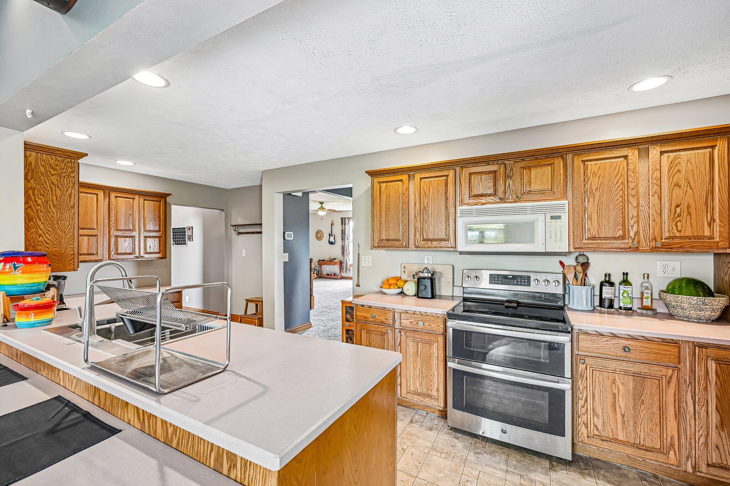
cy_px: 243
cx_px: 365
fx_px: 284
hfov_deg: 104.3
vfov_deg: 81.2
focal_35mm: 14
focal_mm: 14
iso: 400
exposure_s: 1/8
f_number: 4.8
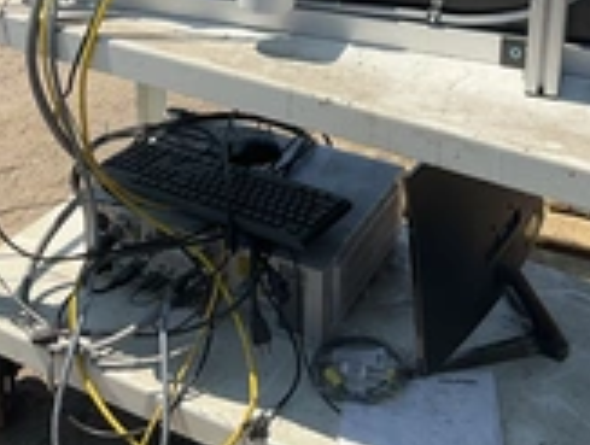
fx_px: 1213
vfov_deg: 19.6
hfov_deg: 27.3
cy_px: -87
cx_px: 286
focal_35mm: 71
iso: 25
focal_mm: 3
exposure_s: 1/1730
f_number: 1.8
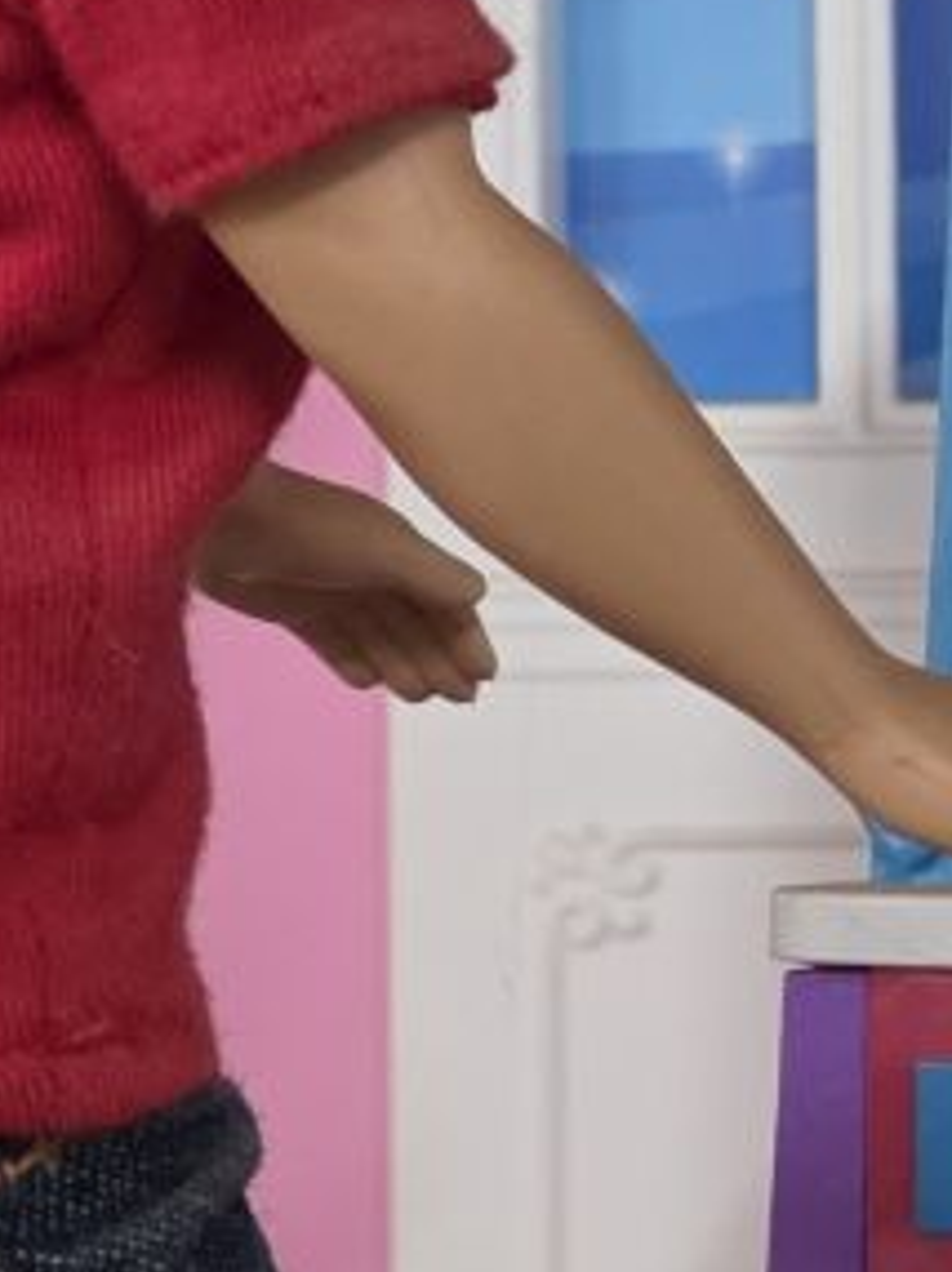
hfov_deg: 8.8
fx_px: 5913
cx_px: 1731
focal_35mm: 161
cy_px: 538
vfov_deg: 12.3
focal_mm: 6.3
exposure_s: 1/100
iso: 1000
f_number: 1.7
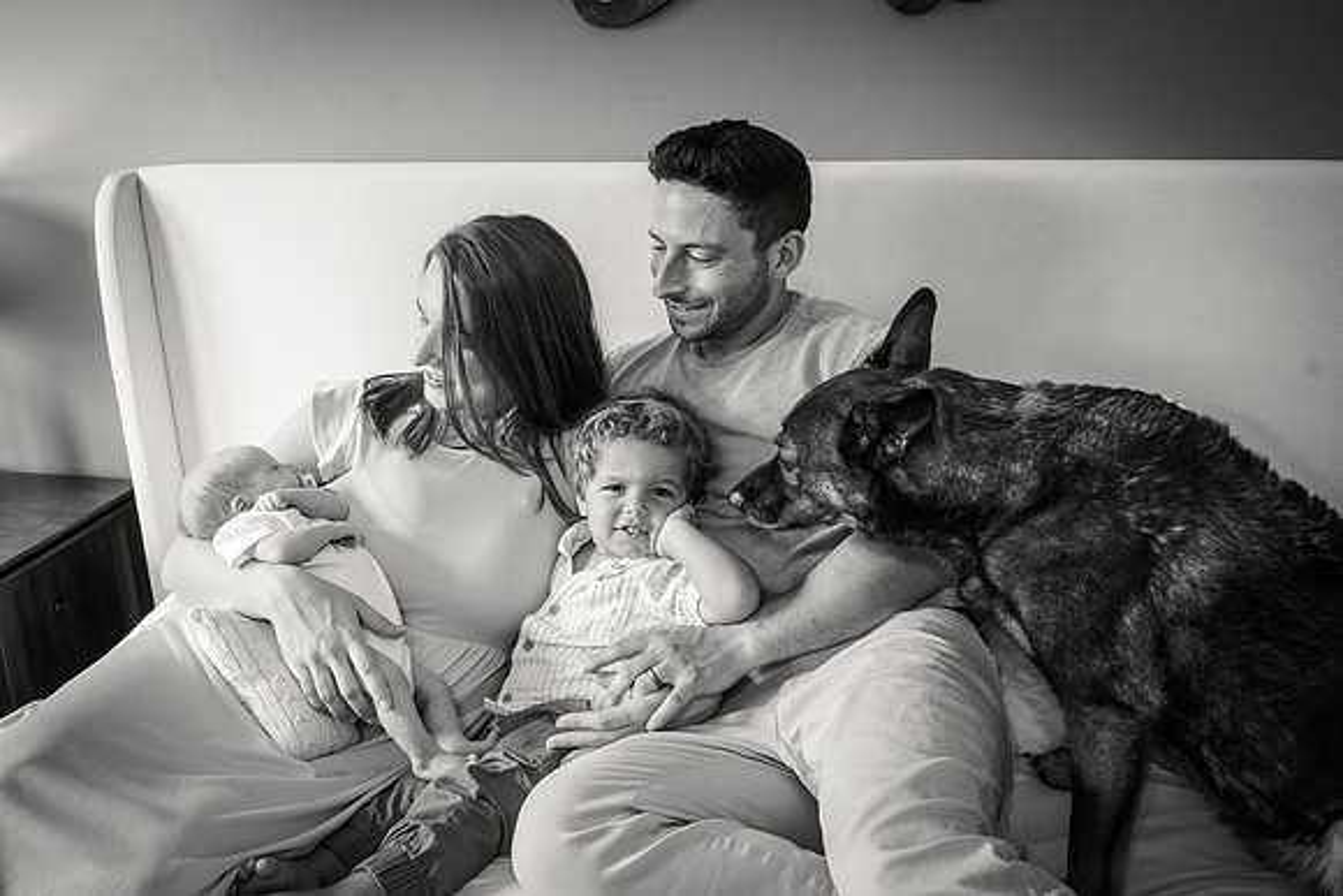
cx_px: 650
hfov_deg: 59.1
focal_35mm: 32
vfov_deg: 41.5
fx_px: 1183
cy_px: 434
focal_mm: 28
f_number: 5.6
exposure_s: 1/125
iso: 2500
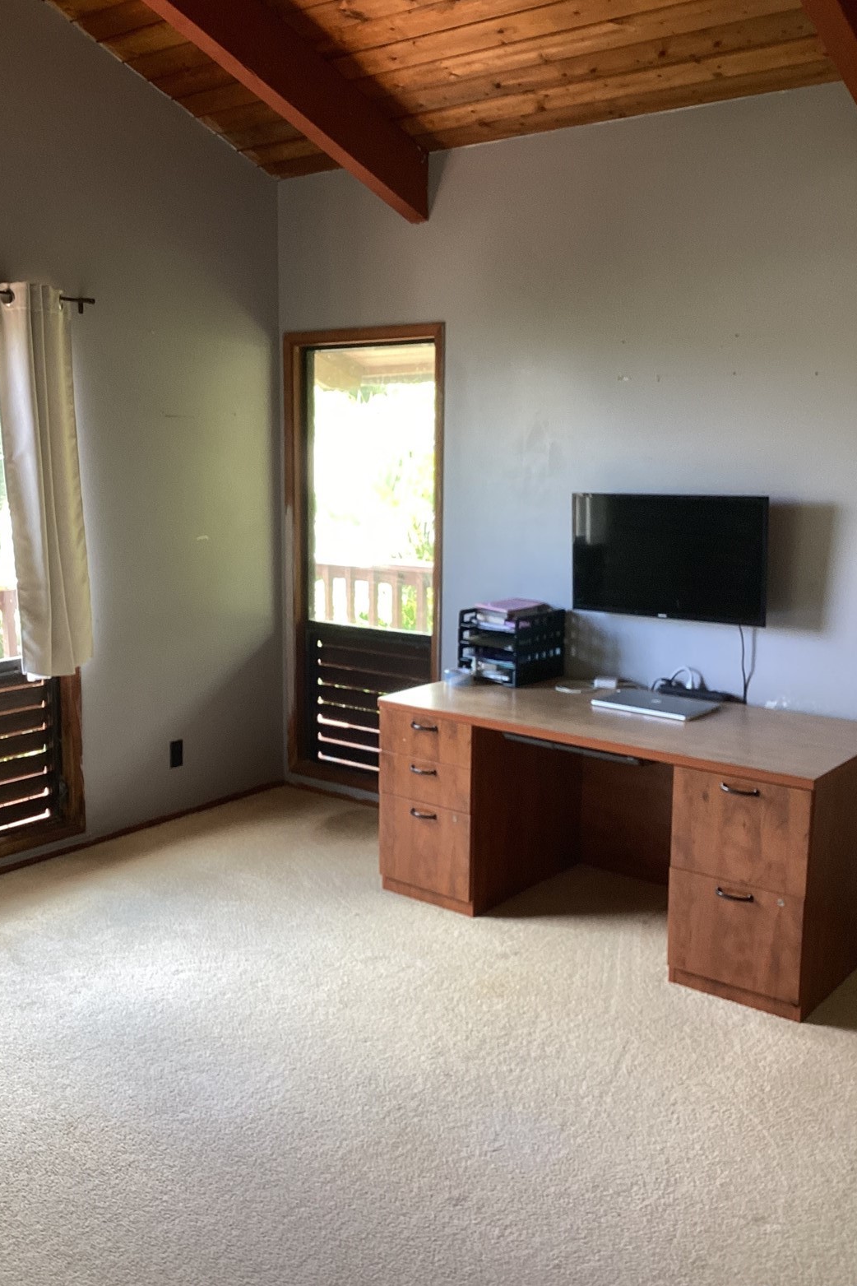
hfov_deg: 39.9
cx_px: 369
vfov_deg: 57.2
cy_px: 644
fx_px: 1178
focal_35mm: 33
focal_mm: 3.3
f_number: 2.4
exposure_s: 1/60
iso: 50
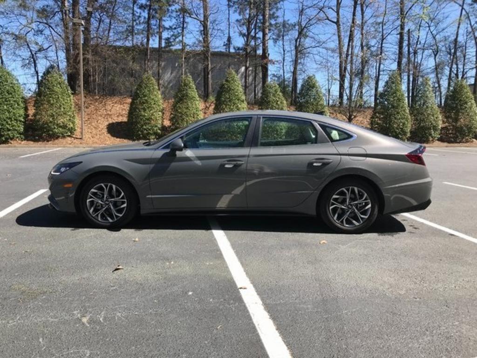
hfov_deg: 63.4
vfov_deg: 49.7
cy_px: 179
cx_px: 238
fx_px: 386
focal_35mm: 28
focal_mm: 3.99
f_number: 1.8
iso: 20
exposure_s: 1/1168
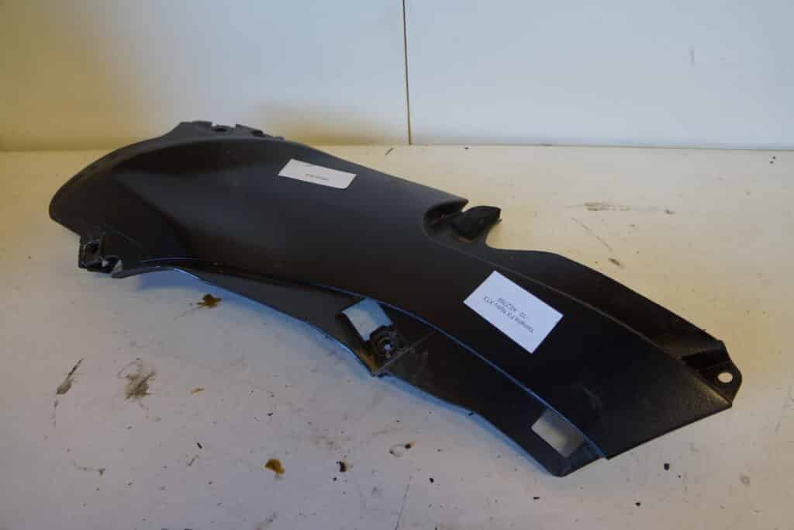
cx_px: 397
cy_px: 265
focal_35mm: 27
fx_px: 596
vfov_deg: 47.9
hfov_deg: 67.4
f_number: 3.5
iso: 400
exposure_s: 1/60
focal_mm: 18
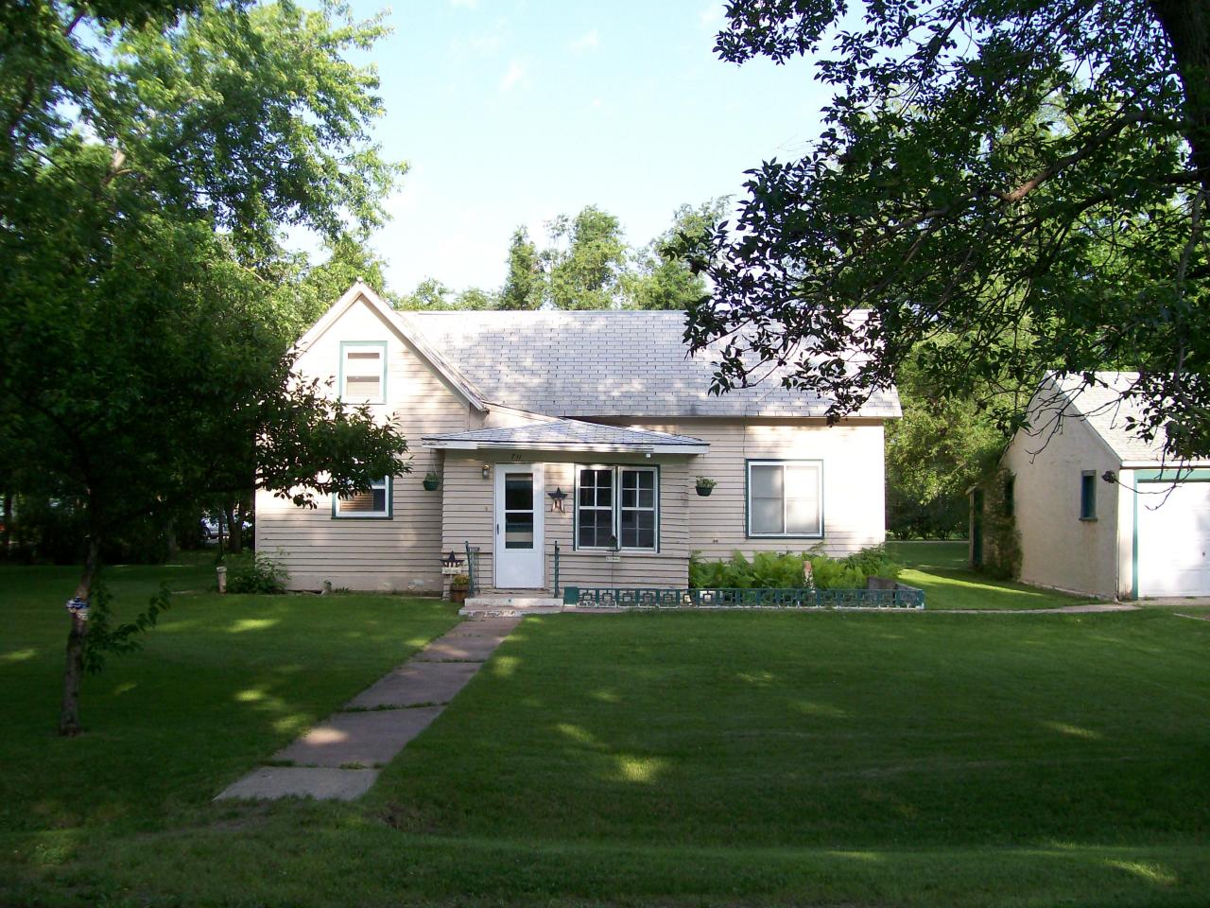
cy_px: 454
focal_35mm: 36
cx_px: 605
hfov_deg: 51.4
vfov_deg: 39.7
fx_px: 1258
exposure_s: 1/479
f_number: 2.7
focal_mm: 6
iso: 80
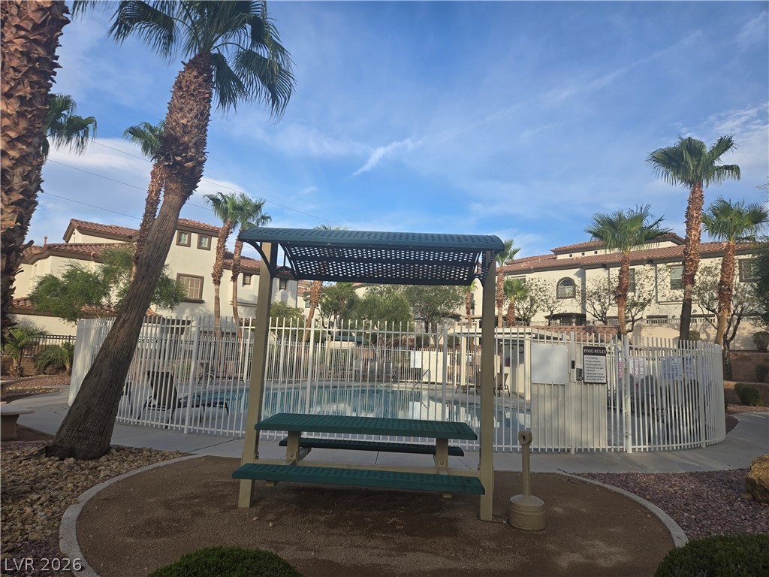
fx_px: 511
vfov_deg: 58.9
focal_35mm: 23
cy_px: 288
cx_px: 384
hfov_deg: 73.9
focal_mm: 5.4
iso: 25
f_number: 1.8
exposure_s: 1/1036
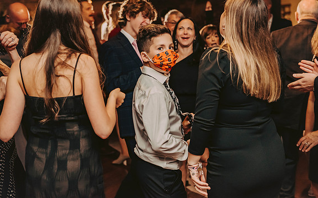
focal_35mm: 60
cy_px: 94
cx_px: 160
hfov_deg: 34.0
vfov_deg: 21.6
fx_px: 520
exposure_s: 1/200
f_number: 3.2
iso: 2000
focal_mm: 58
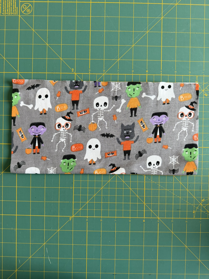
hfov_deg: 56.8
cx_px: 104
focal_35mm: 24
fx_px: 193
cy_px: 140
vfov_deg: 71.6
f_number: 1.78
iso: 320
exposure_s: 1/60
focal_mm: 6.76
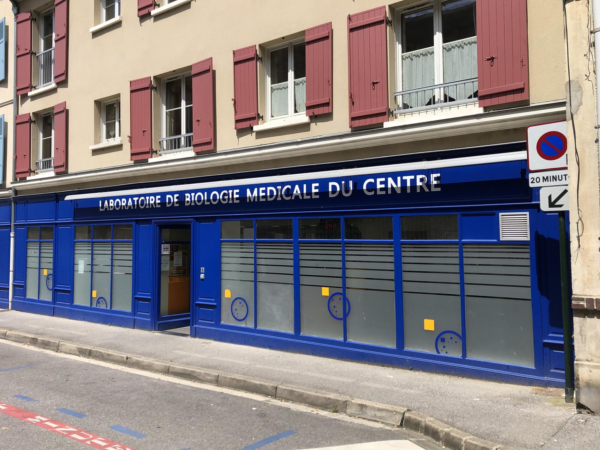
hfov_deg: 58.2
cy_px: 216
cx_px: 272
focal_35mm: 31
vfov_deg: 45.4
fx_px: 537
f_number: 1.8
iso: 20
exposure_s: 1/2088
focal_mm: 3.99
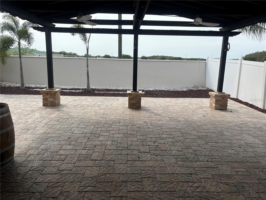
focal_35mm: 26
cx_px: 133
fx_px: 200
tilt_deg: -11.0
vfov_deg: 53.1
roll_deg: -1.0
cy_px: 100
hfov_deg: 67.3
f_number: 1.6
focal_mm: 5.96
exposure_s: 1/2710
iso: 50
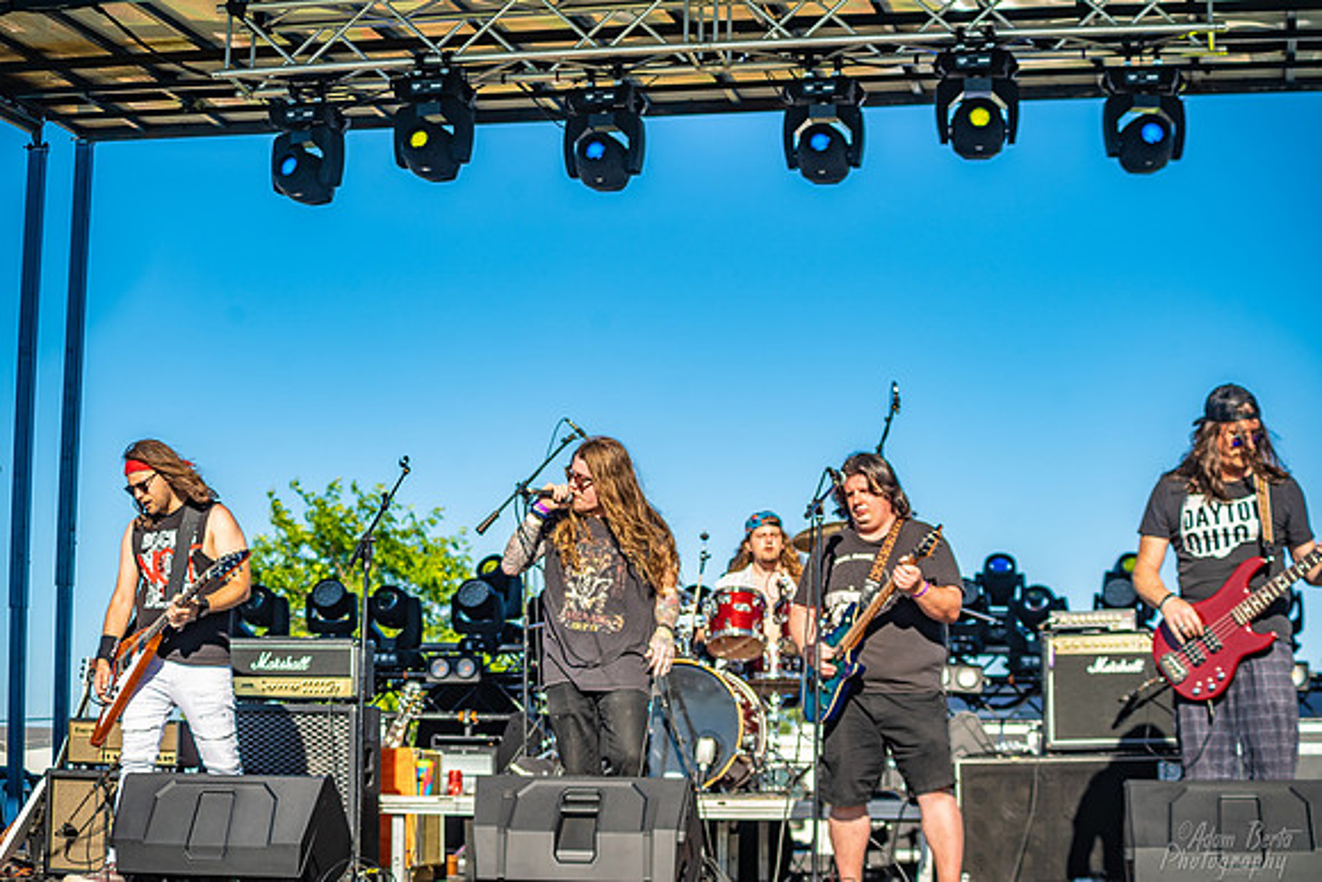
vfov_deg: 18.2
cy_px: 441
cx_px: 661
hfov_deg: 27.0
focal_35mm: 75
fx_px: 2755
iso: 125
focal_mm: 75
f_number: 5.6
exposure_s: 1/320
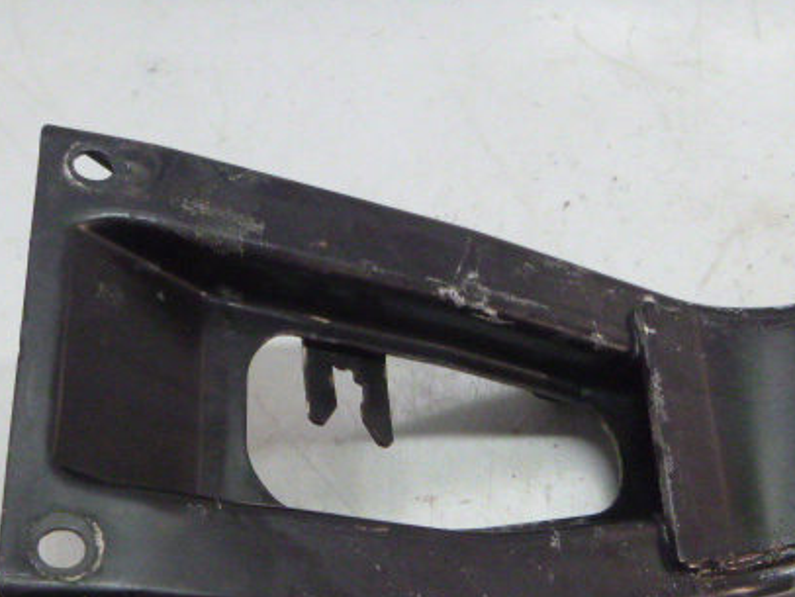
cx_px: 429
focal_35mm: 52
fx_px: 1195
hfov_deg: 36.8
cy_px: 431
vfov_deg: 27.8
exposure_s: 1/50
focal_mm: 5.9
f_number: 4.3
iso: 800
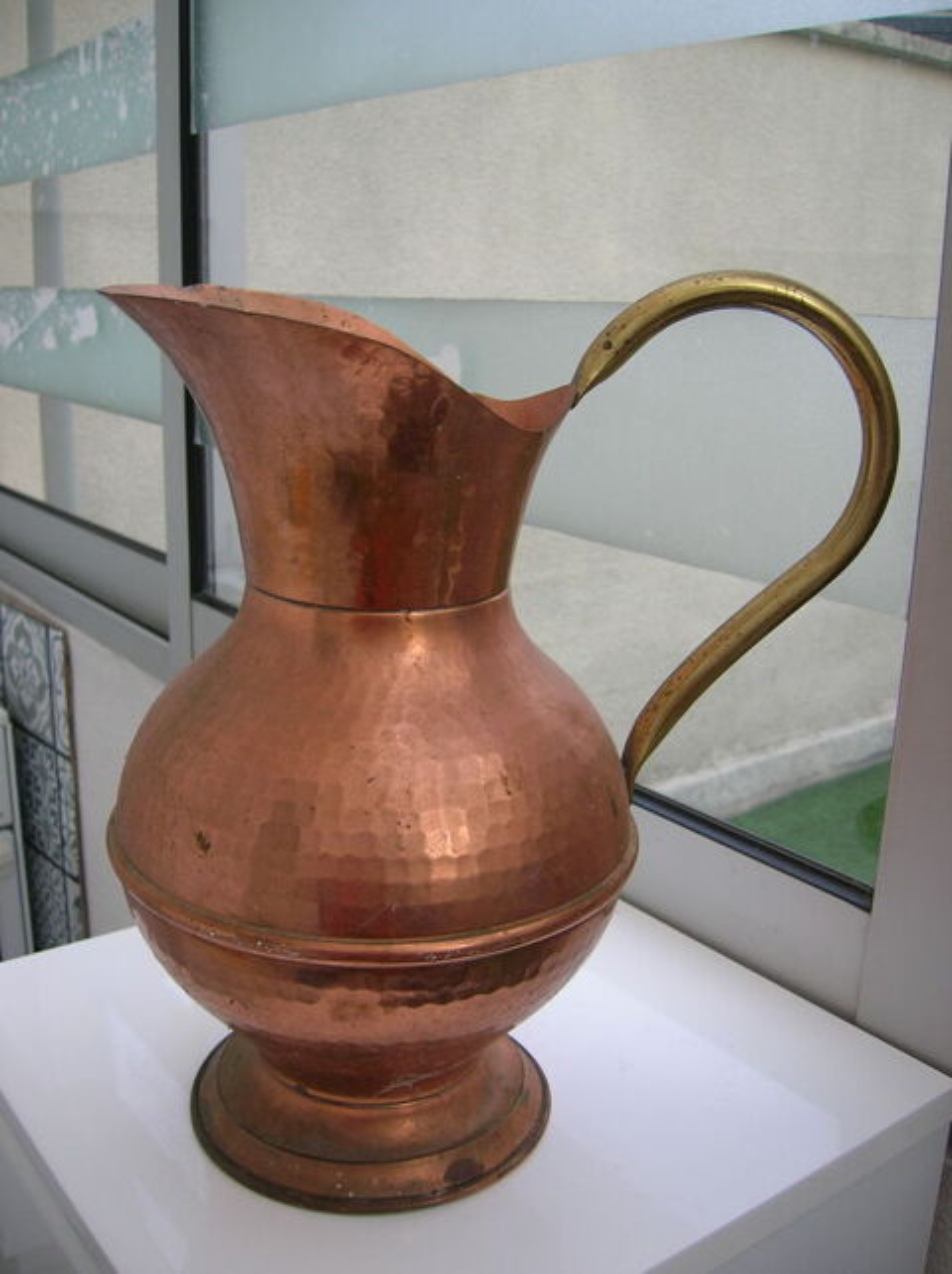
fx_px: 1249
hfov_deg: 41.7
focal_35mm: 34
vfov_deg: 54.0
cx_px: 476
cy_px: 637
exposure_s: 1/76.8
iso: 50
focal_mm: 5.7
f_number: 2.9
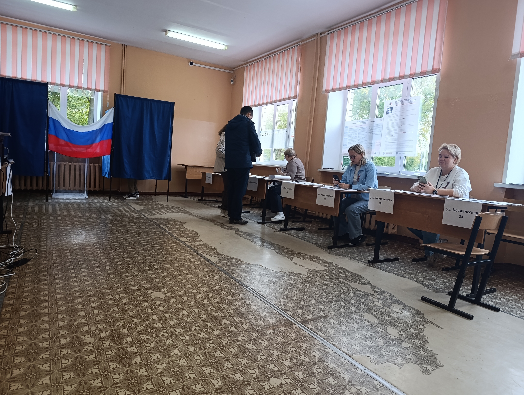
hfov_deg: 73.8
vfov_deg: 59.0
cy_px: 198
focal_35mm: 23
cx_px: 262
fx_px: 349
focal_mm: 6.11
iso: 500
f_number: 1.7
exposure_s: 1/100
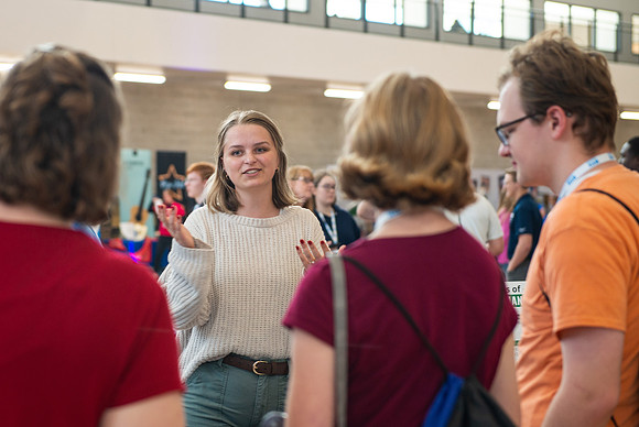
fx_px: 1548
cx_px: 248
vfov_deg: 15.7
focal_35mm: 87
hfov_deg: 23.3
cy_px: 215
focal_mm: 70
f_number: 3.2
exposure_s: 1/160
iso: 640
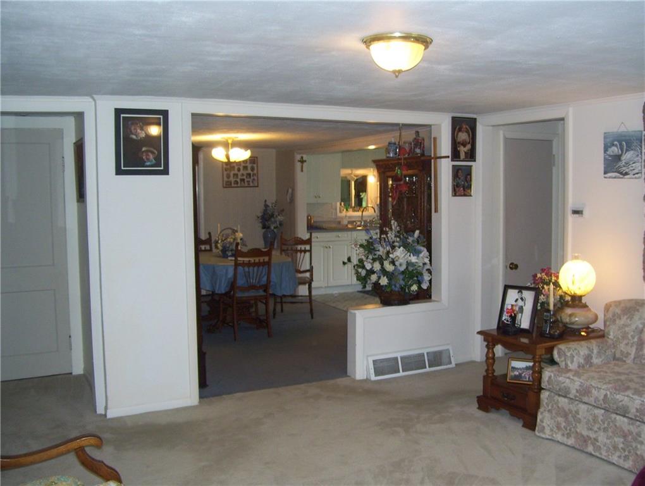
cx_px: 322
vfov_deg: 39.7
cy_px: 243
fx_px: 672
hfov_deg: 51.3
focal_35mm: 36
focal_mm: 6
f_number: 2.7
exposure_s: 1/60
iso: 160
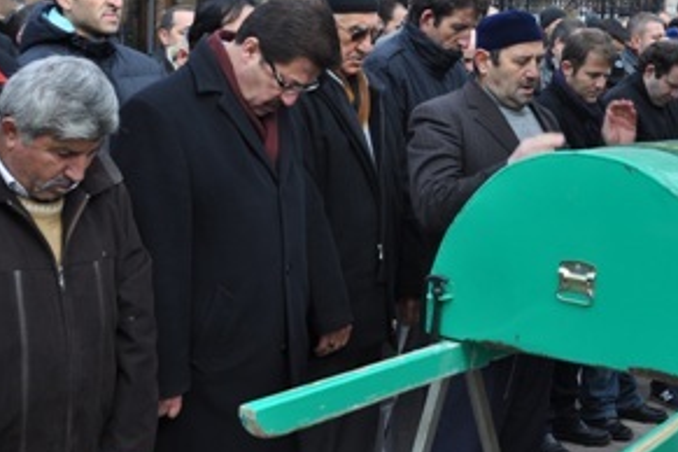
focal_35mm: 60
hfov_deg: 32.9
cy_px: 142
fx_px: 1130
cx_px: 494
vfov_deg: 22.5
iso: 200
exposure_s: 1/160
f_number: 6.3
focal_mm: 26
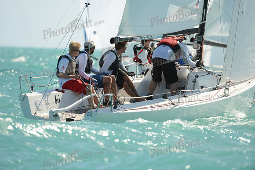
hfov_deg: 5.2
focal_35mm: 400
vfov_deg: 3.4
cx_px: 128
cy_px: 85
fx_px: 2834
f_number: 5
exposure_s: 1/1000
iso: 200
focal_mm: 400
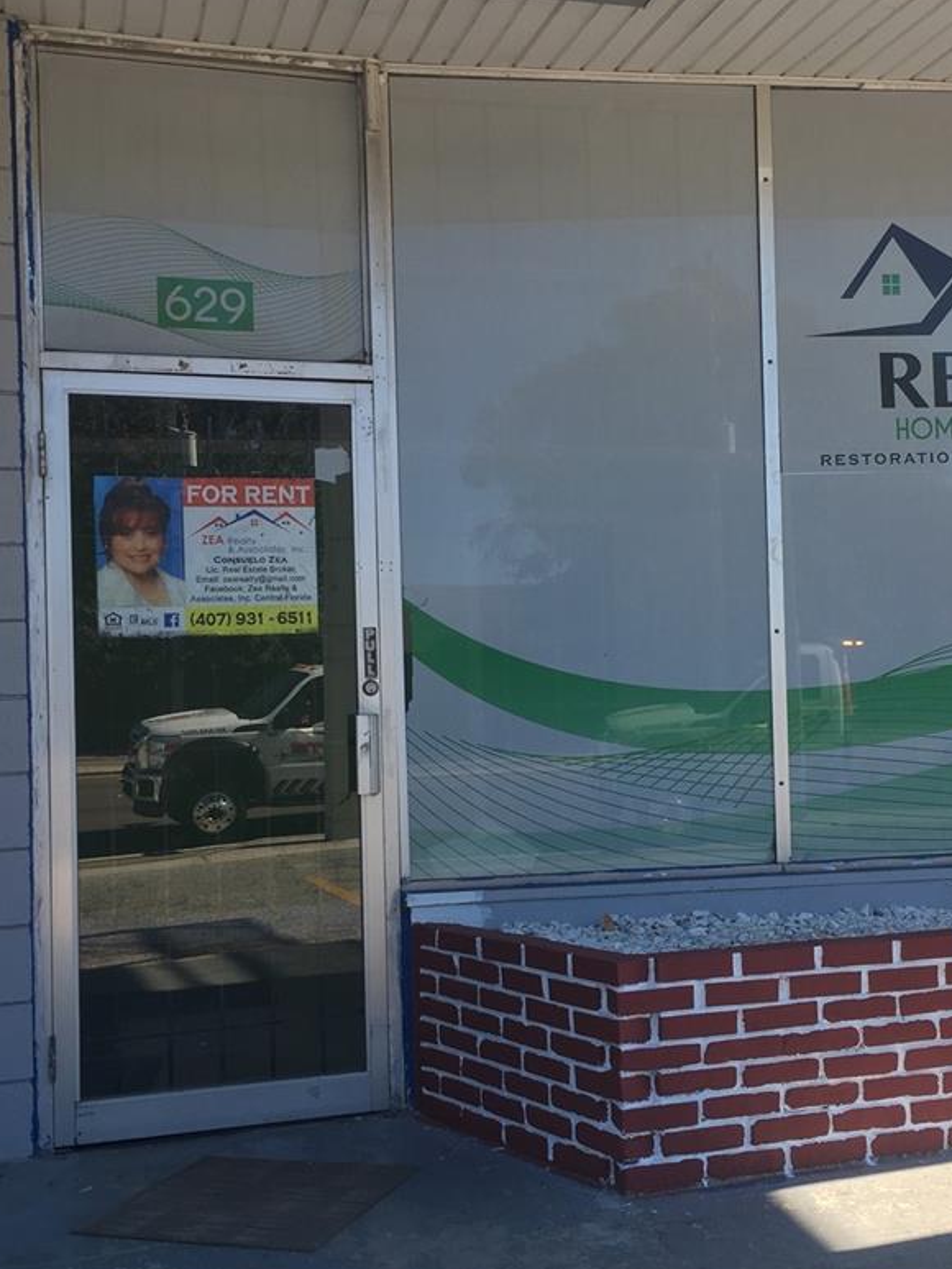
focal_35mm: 45
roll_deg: +1.1
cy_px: 624
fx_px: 1650
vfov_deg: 42.1
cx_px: 634
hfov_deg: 31.9
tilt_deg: +2.1
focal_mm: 4.15
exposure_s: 1/315
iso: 25
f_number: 2.2
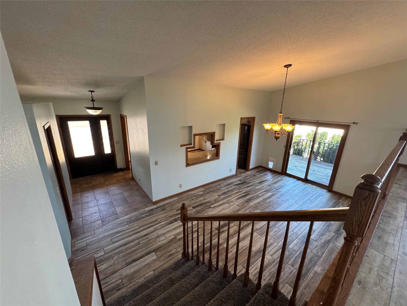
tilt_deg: -17.4
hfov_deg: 102.1
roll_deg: -1.9
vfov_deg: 85.7
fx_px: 165
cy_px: 153
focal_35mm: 14
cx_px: 204
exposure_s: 1/120
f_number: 2.2
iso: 250
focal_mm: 2.22
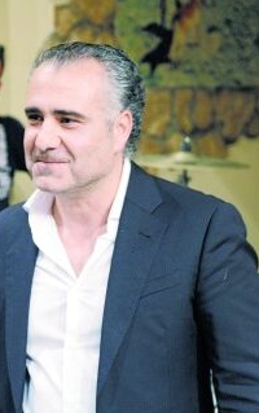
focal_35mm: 65
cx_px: -54
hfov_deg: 18.9
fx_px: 732
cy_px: 205
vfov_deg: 31.5
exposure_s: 1/50
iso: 1600
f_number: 2.8
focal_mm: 42
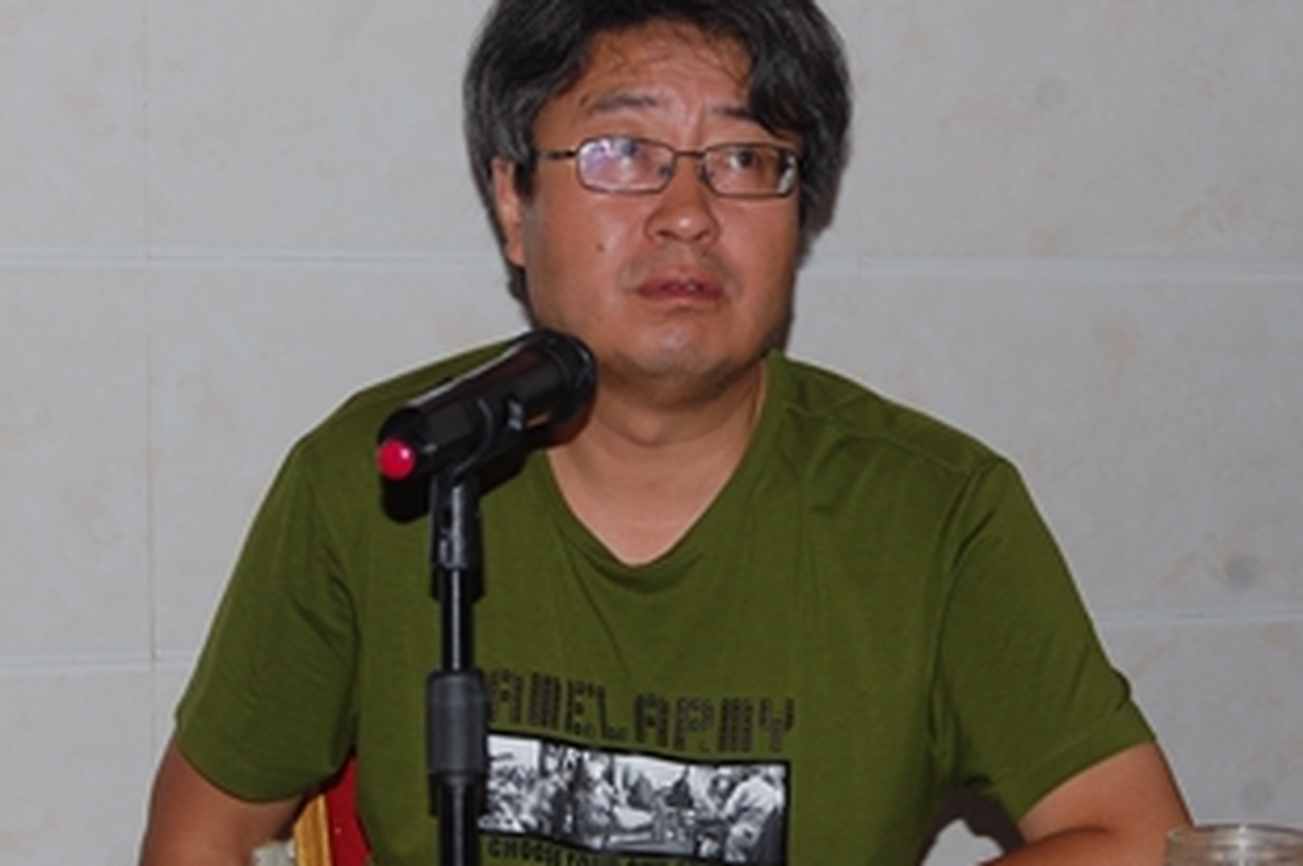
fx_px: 3326
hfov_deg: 22.1
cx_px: 748
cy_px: 597
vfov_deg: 14.8
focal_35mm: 92
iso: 200
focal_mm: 38
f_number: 5.6
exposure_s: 1/125
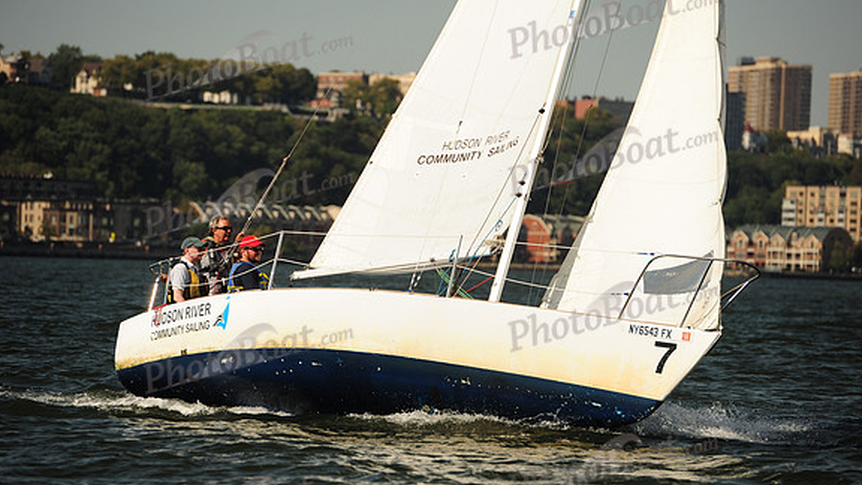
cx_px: 431
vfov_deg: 5.8
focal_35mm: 211
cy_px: 256
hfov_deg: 10.2
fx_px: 4823
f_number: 5.6
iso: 320
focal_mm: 200
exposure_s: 1/1250
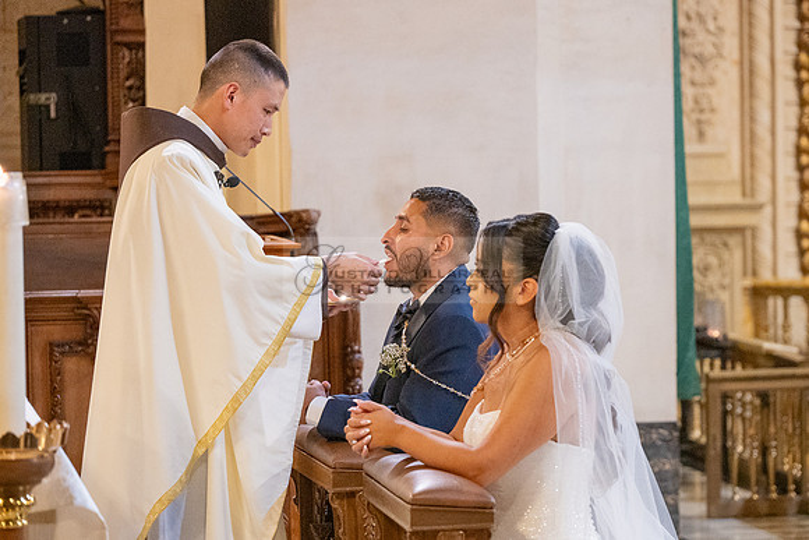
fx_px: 2878
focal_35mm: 128
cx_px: 471
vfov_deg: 10.7
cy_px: 274
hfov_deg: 16.0
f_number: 4
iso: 3200
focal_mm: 110
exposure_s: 1/200
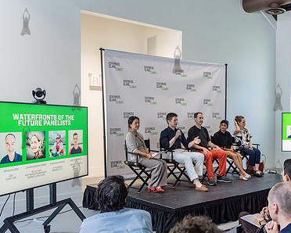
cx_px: 177
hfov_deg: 42.6
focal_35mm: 43
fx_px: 371
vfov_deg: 34.9
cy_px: 135
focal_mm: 29
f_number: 4
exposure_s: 1/320
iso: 4000
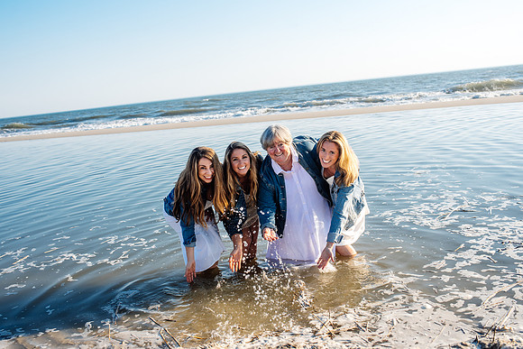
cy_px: 174
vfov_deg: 35.2
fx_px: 550
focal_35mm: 38
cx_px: 255
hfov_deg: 50.9
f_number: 4.5
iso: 160
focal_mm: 35
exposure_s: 1/500
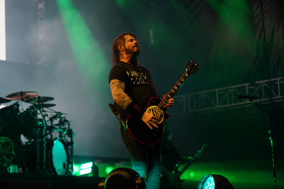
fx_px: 828
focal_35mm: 105
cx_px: 142
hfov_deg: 19.5
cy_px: 94
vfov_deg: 13.0
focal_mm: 105
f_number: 4
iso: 320
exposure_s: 1/125
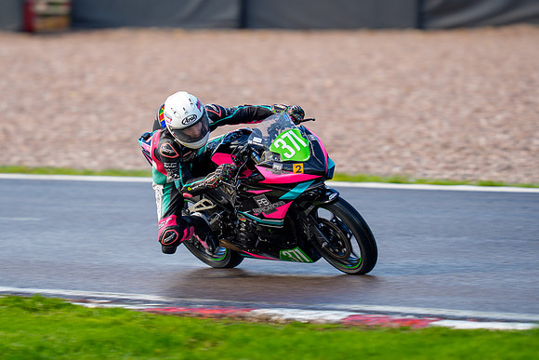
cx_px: 221
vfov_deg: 2.9
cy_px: 180
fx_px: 7072
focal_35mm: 472
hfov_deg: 4.4
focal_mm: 400
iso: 125
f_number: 3.5
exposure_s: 1/400
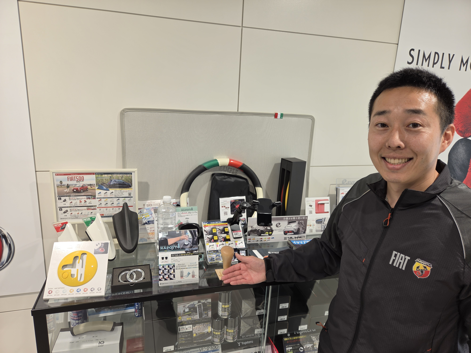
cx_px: 236
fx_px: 313
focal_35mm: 23
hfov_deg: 73.9
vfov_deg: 58.9
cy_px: 176
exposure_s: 1/100
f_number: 1.8
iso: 50
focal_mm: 5.4
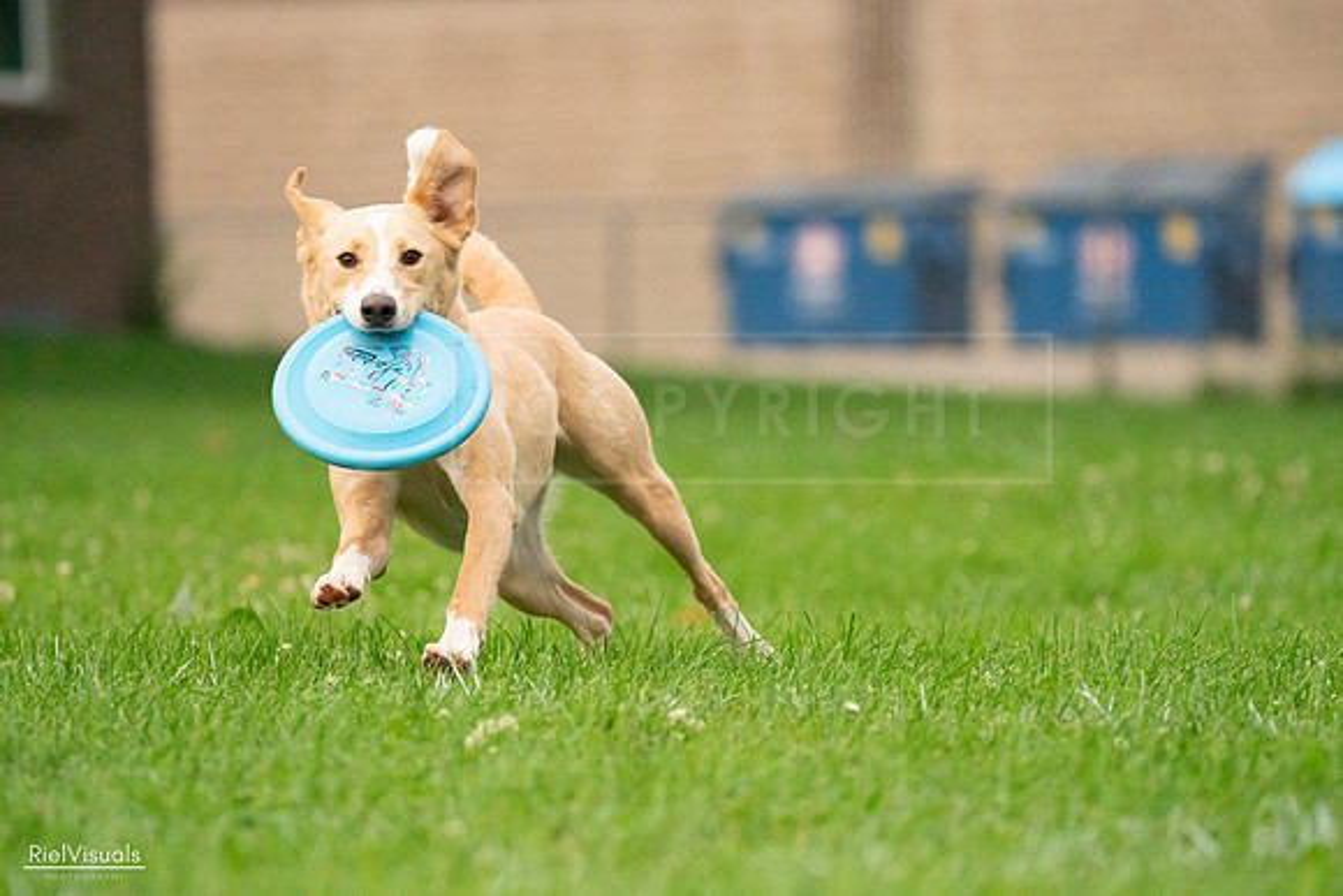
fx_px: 11530
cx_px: 672
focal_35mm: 309
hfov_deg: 6.7
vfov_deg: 4.5
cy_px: 448
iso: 6400
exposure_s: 1/2000
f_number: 6.3
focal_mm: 309
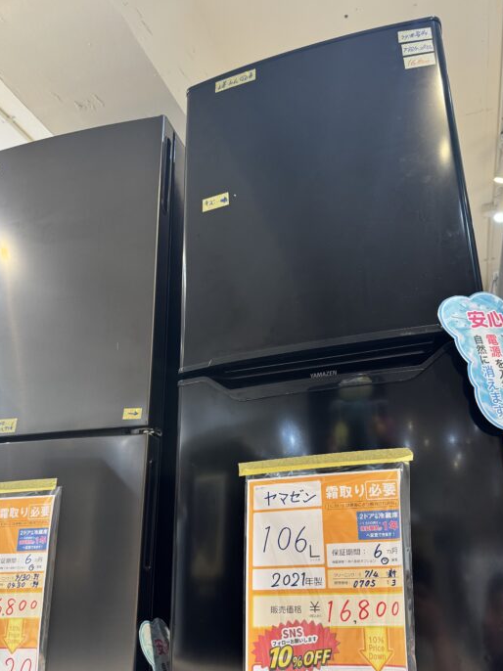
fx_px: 543
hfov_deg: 49.5
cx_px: 290
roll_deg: +1.4
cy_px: 389
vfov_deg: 63.1
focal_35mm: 28
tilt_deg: +18.5
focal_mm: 6.76
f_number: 1.78
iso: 200
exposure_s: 1/76
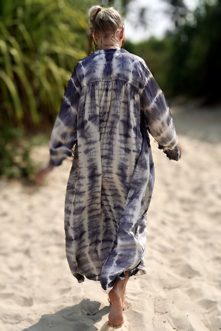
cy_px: 166
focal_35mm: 45
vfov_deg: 43.6
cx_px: 110
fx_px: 414
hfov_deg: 29.9
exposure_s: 1/1250
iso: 100
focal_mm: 30
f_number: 5
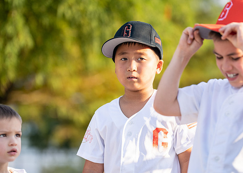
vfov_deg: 7.5
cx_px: 128
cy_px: 101
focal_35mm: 191
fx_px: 1315
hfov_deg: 10.6
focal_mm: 141
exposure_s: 1/2500
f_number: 2.8
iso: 400
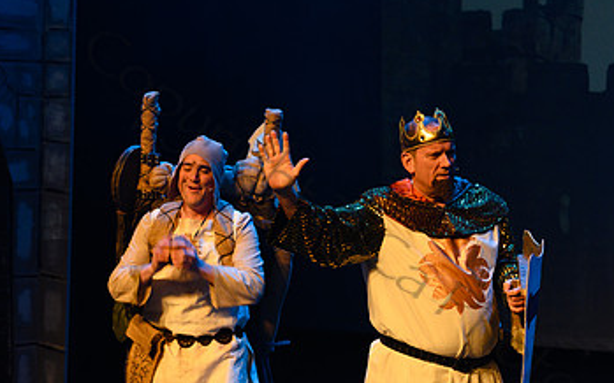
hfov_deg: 16.9
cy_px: 287
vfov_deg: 10.6
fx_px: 2058
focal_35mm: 123
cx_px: 433
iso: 1250
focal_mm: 70
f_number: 3.5
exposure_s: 1/80
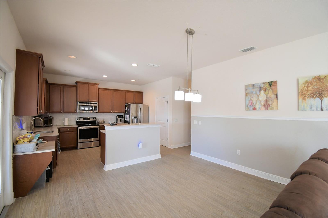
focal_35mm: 15
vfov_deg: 77.3
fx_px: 137
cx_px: 164
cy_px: 109
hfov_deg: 100.4
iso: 400
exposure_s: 1/60
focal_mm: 10
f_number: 4.5
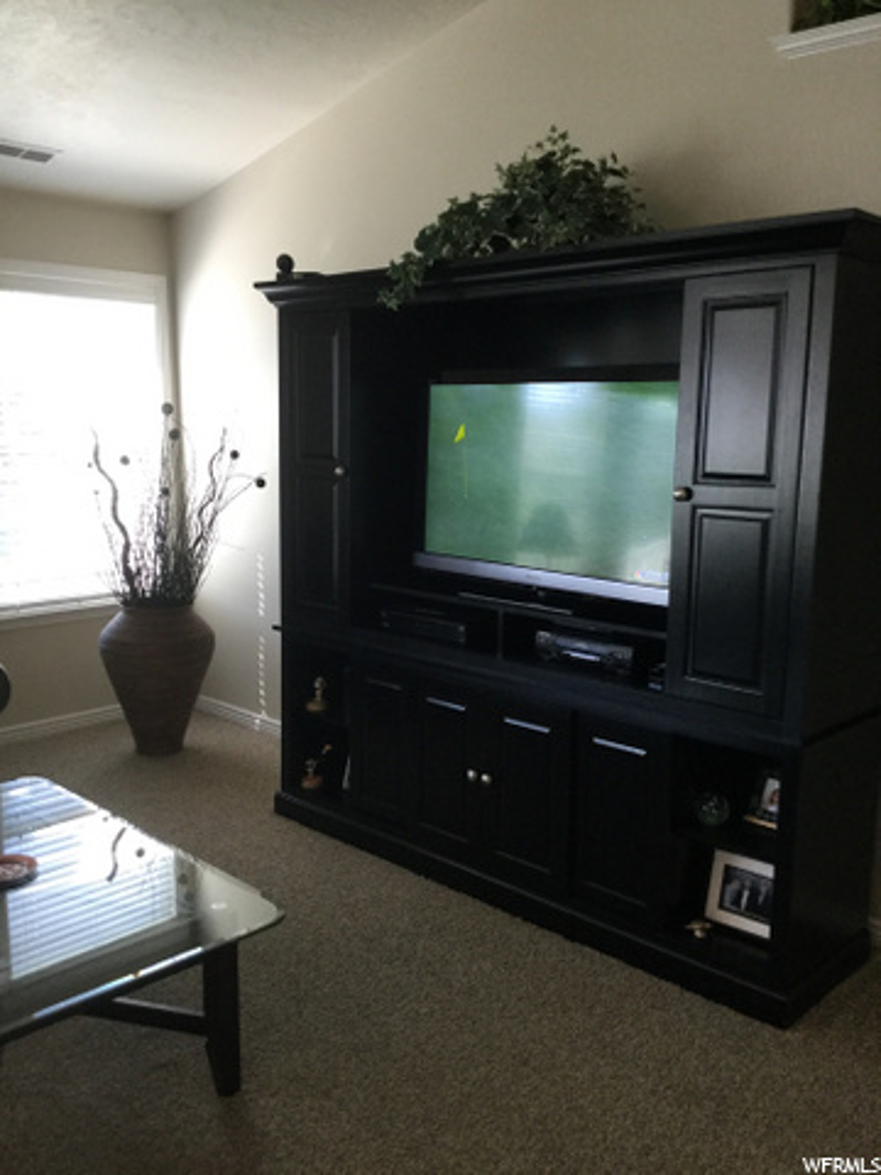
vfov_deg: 58.4
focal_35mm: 31
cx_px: 440
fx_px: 1052
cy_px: 588
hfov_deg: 45.4
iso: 40
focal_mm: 3.3
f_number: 2.4
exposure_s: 1/30
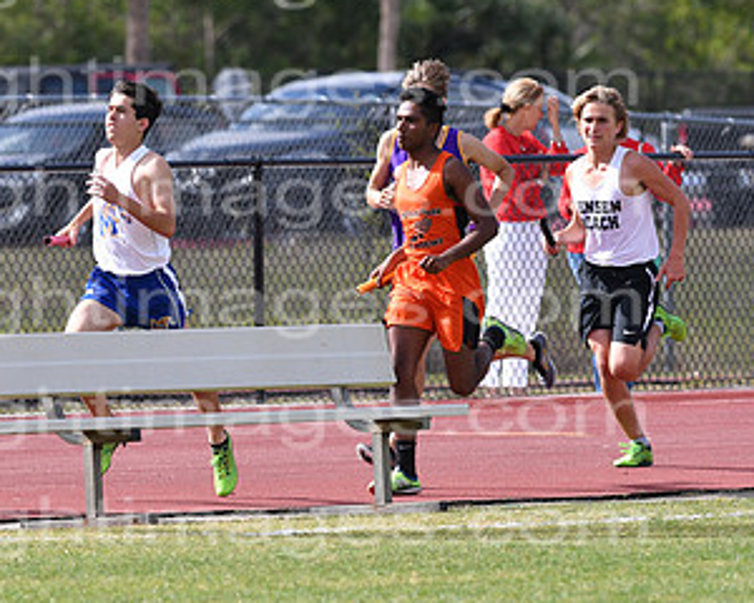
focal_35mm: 816
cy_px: 253
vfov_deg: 1.9
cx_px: 78
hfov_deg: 2.4
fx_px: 18209
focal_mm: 300
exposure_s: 1/2000
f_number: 5.6
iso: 400
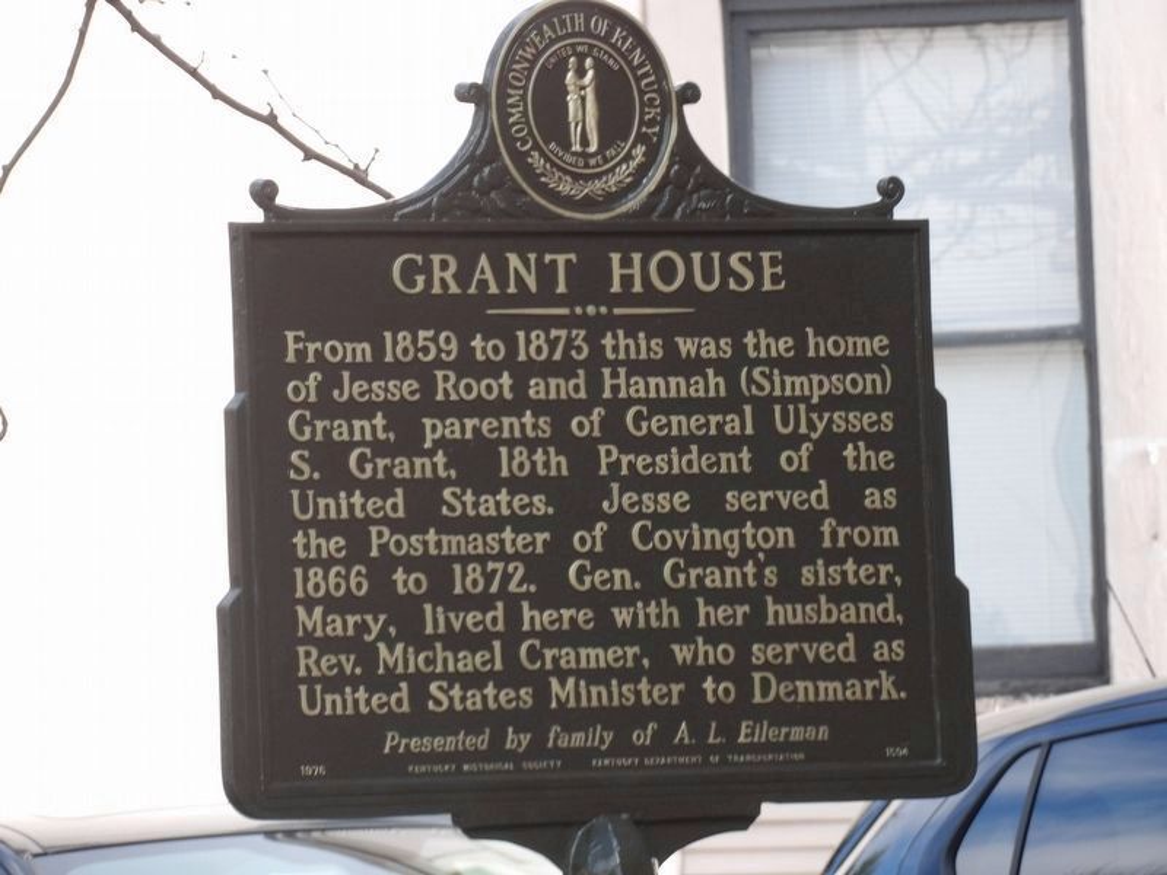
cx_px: 584
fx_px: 12238
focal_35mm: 363
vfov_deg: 4.1
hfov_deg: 5.5
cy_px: 438
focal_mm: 65.2
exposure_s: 1/100
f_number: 4.2
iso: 140
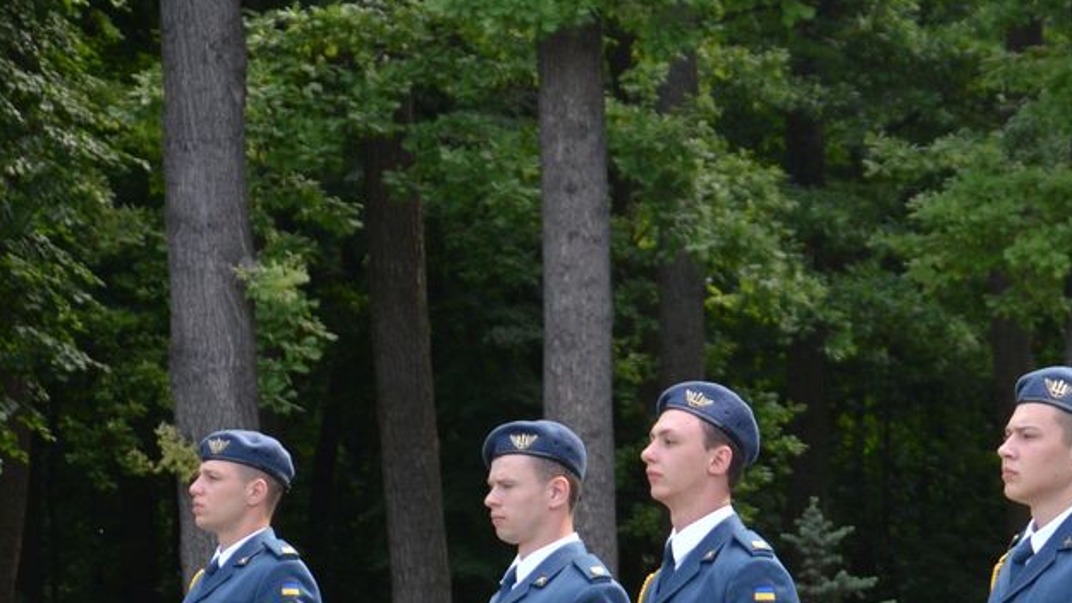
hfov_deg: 10.5
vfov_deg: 5.9
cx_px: 1048
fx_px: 5799
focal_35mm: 204
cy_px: 729
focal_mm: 58
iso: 640
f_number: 6.3
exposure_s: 1/640
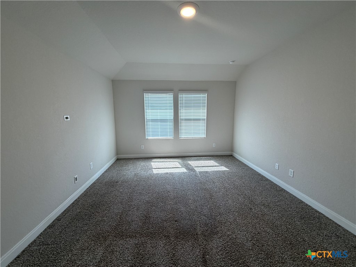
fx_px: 144
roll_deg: +0.7
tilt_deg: -9.5
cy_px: 134
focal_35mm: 14
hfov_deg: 102.1
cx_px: 178
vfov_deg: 85.7
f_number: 2.2
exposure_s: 1/120
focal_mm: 2.22
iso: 100
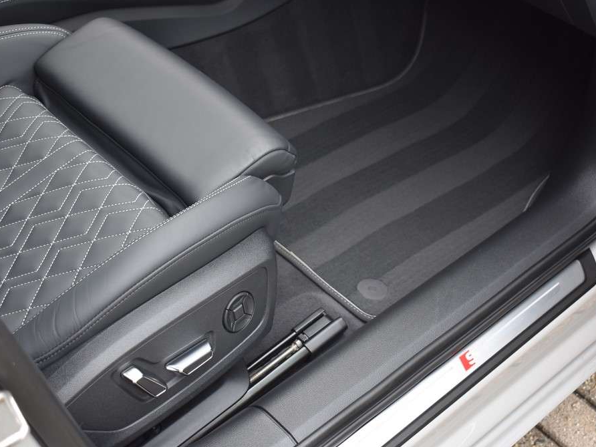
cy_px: 227
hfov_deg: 36.2
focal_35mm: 53
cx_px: 307
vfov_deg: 27.5
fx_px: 913
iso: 400
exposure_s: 1/80
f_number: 4.5
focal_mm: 32
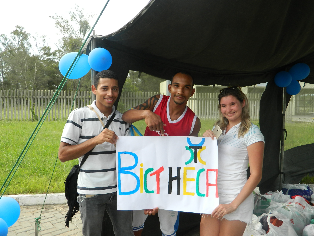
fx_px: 281
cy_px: 118
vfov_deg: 45.4
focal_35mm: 31
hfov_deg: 58.4
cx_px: 157
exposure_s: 1/200
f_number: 3.2
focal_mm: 5.6
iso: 80
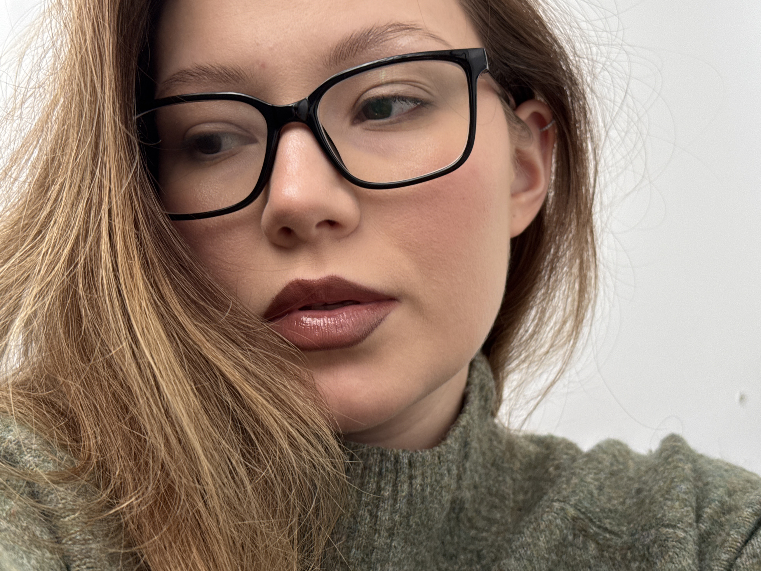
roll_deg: +0.5
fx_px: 1077
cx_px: 384
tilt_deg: +13.9
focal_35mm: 49
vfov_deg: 29.7
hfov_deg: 38.9
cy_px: 282
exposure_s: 1/60
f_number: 1.78
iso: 200
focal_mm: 6.76
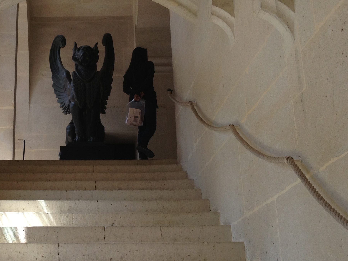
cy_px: 138
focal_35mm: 63
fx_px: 633
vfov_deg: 23.3
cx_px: 63
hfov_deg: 29.9
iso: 50
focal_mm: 4.28
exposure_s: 1/152
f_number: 2.4
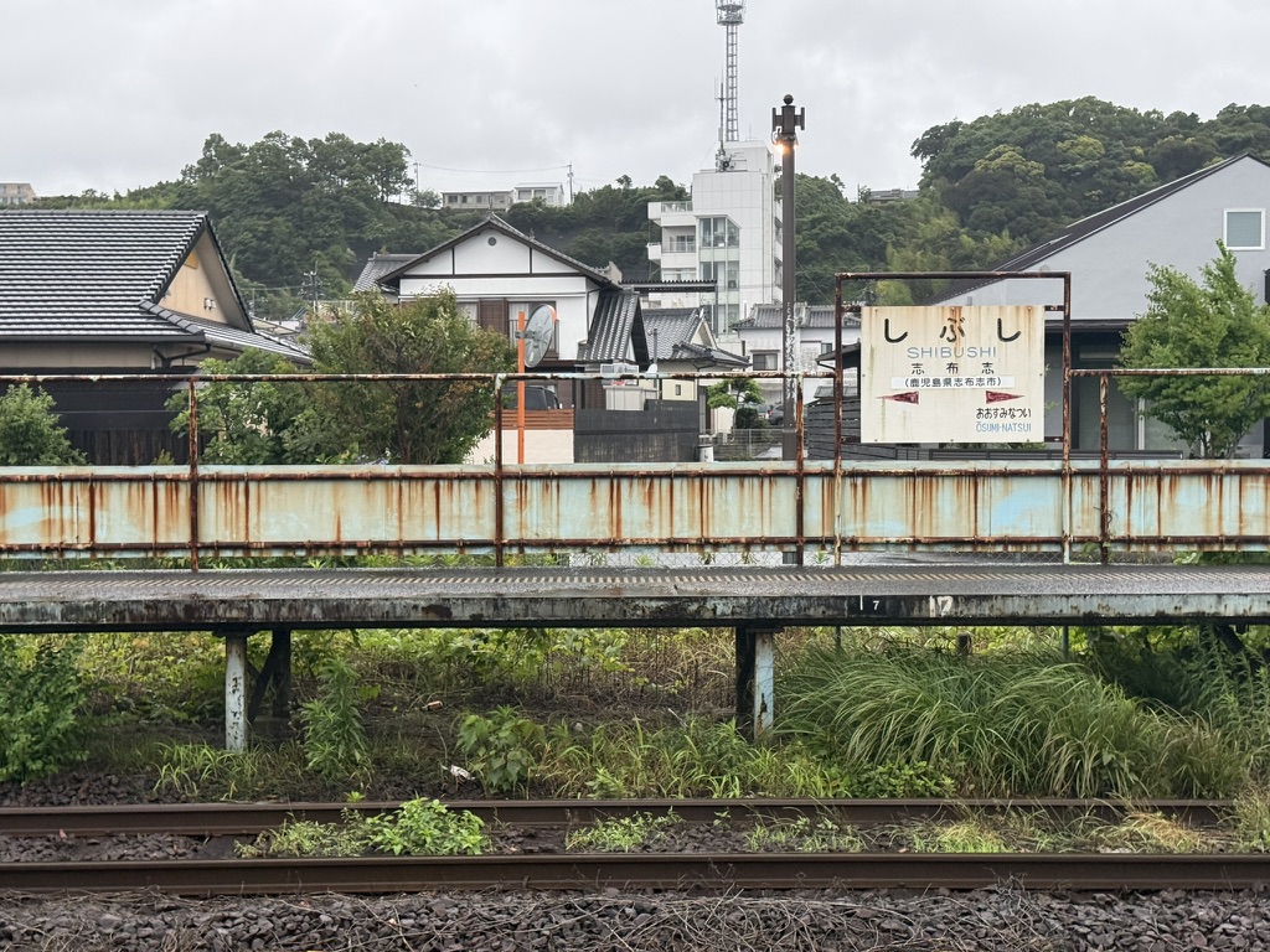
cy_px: 476
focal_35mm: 48
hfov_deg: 39.7
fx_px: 1761
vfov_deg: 30.3
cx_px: 635
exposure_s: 1/60
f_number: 1.78
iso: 200
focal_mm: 6.76
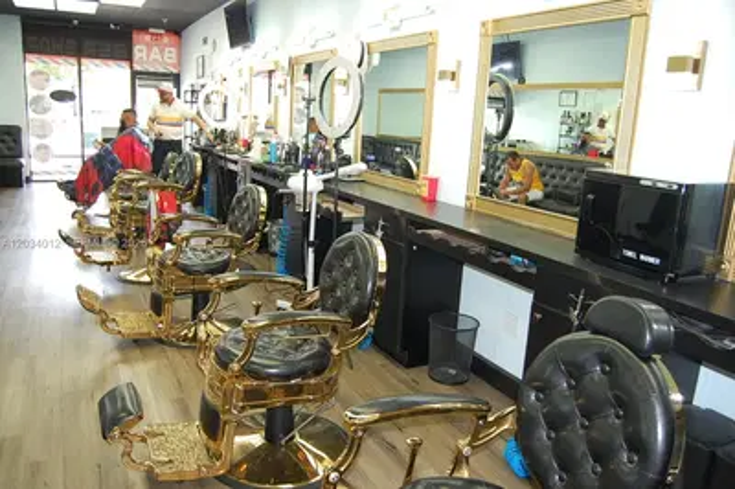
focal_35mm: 27
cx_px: 368
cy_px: 244
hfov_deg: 67.4
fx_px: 551
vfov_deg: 47.9
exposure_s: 1/60
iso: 400
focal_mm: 18
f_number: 3.5
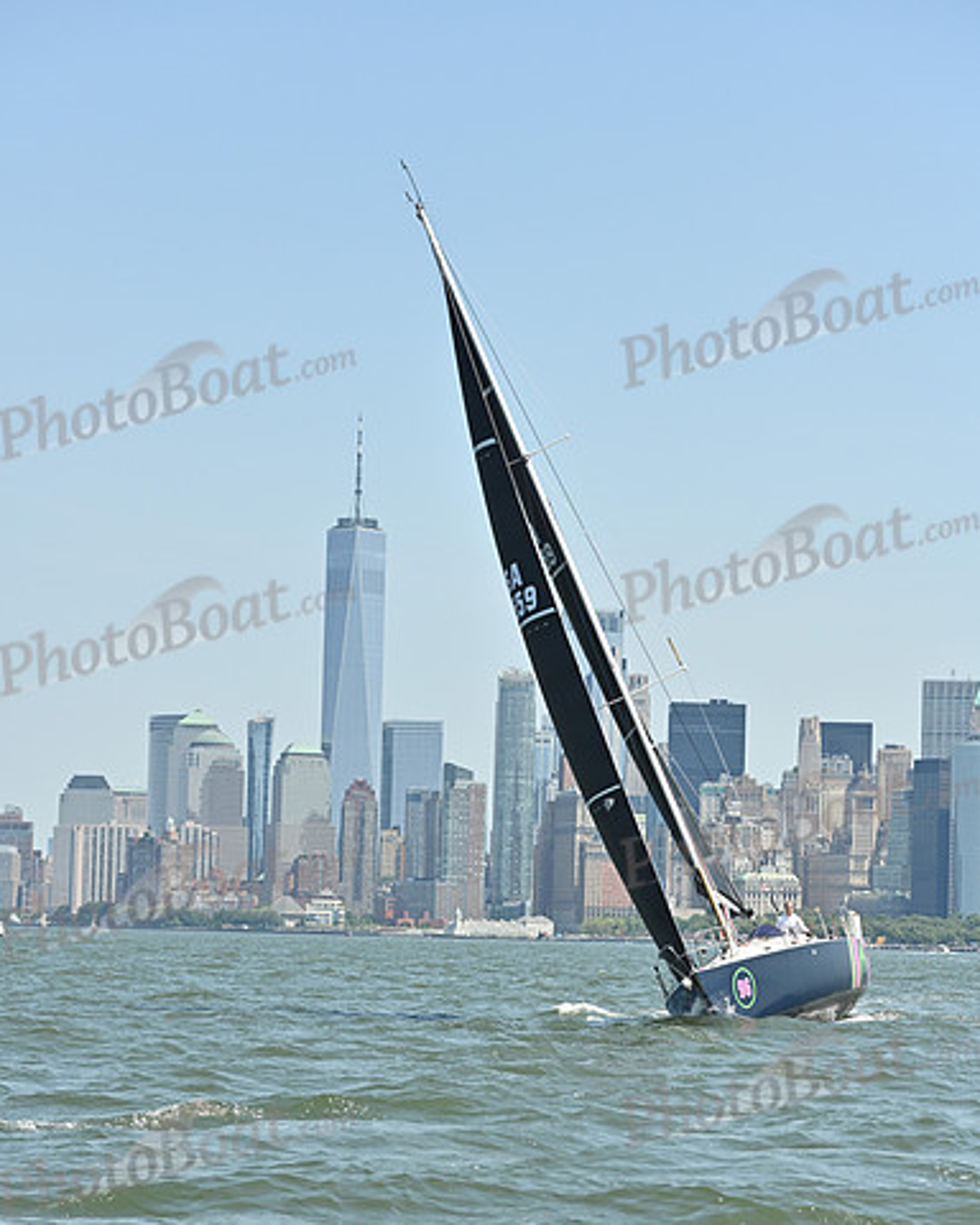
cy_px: 727
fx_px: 3698
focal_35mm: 102
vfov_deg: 18.8
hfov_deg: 15.1
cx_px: 489
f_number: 6.3
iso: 320
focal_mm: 90
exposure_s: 1/2000
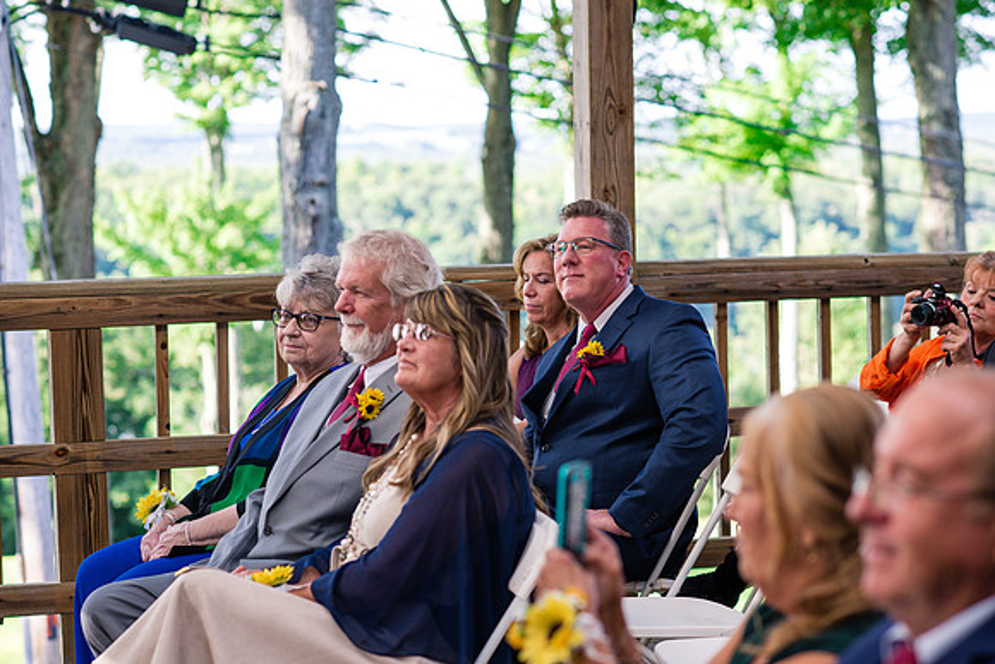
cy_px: 332
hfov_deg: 23.9
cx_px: 498
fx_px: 2350
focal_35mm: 85
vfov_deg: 16.1
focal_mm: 85
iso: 400
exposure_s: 1/400
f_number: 3.2
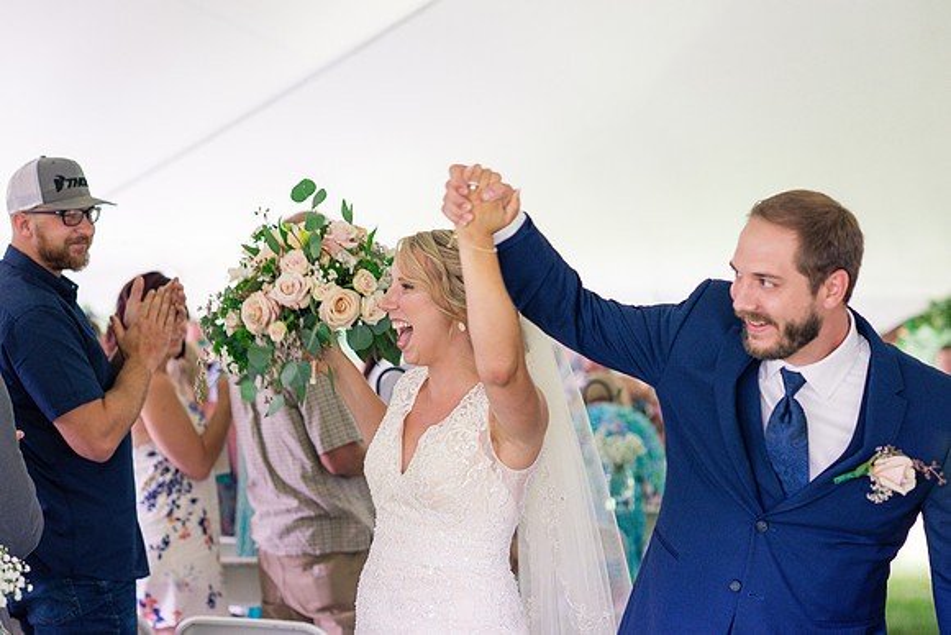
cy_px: 318
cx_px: 476
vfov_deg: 16.1
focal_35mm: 85
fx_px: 2246
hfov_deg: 23.9
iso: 500
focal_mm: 85
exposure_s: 1/250
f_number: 3.2
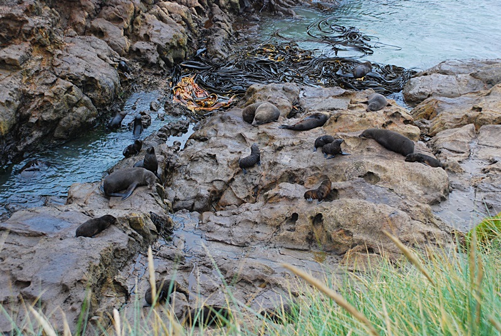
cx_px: 250
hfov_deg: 33.4
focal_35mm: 60
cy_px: 168
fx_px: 836
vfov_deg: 22.7
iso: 400
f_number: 6.3
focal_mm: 40
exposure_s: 1/200
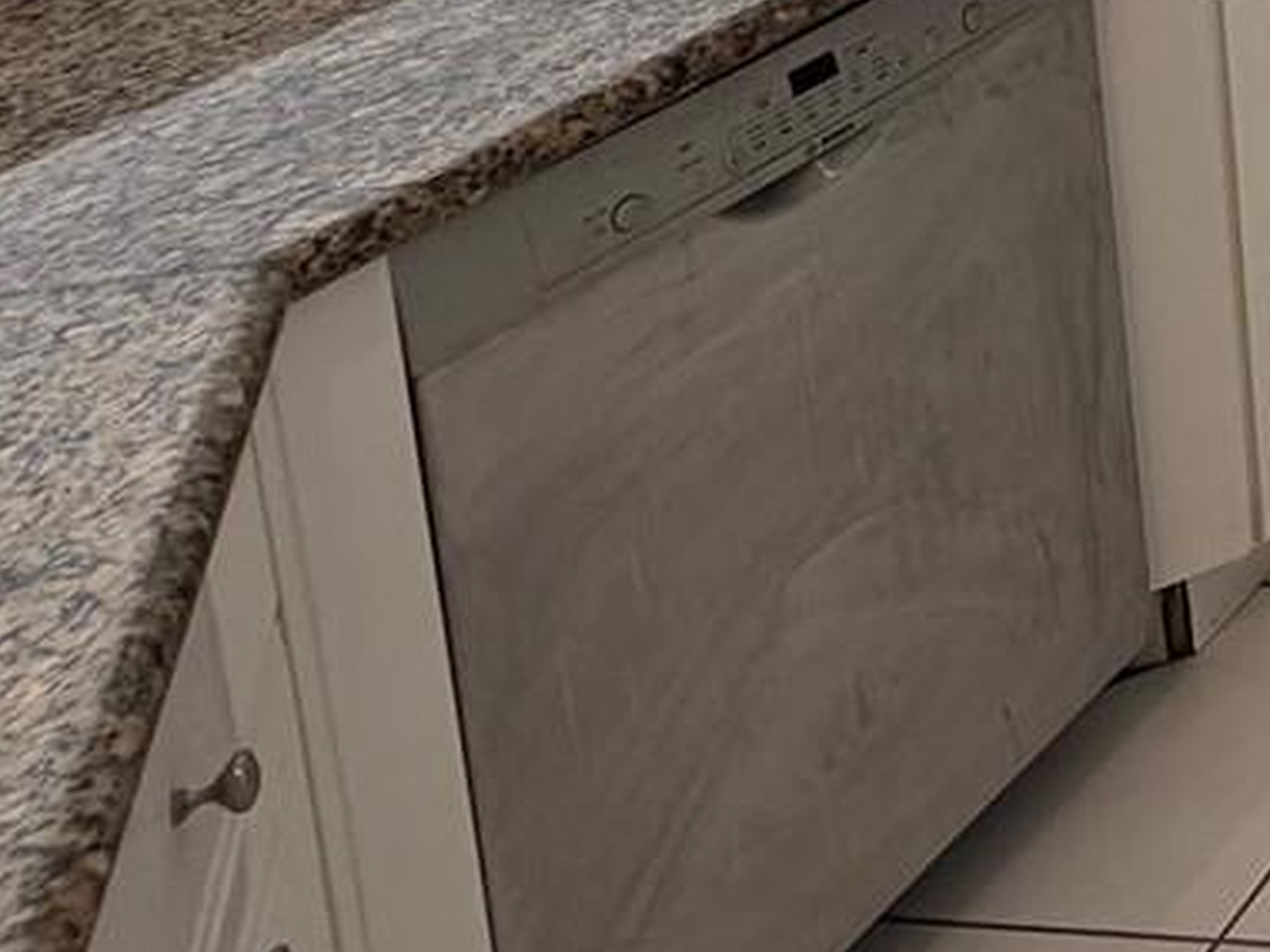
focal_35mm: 59
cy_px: -718
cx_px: 2557
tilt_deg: -8.6
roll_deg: +0.9
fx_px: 2165
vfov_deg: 19.3
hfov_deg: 19.0
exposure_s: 1/120
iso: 64
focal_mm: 2.22
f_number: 2.2
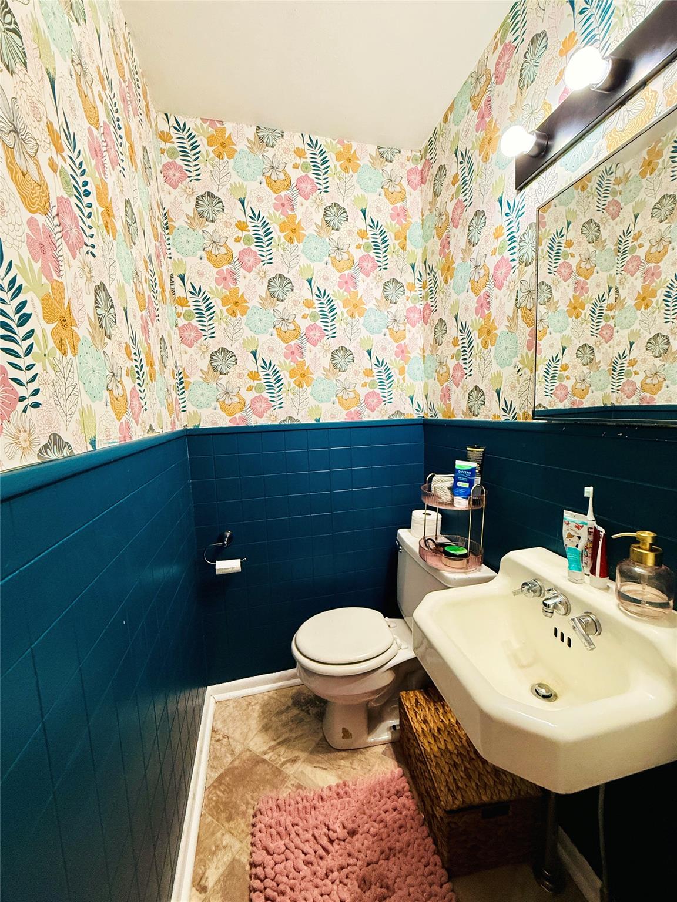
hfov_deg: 85.7
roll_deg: +2.2
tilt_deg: -5.7
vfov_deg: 102.1
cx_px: 338
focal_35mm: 14
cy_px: 451
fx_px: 365
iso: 320
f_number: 2.2
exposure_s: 1/120
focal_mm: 2.22
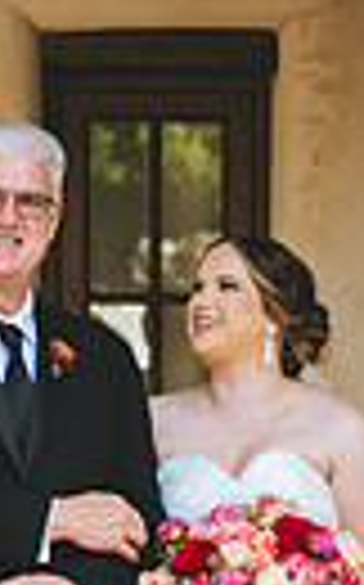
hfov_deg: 6.0
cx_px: 200
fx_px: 3484
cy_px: 459
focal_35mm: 219
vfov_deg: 9.6
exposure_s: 1/1600
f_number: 2.8
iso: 2000
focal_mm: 62
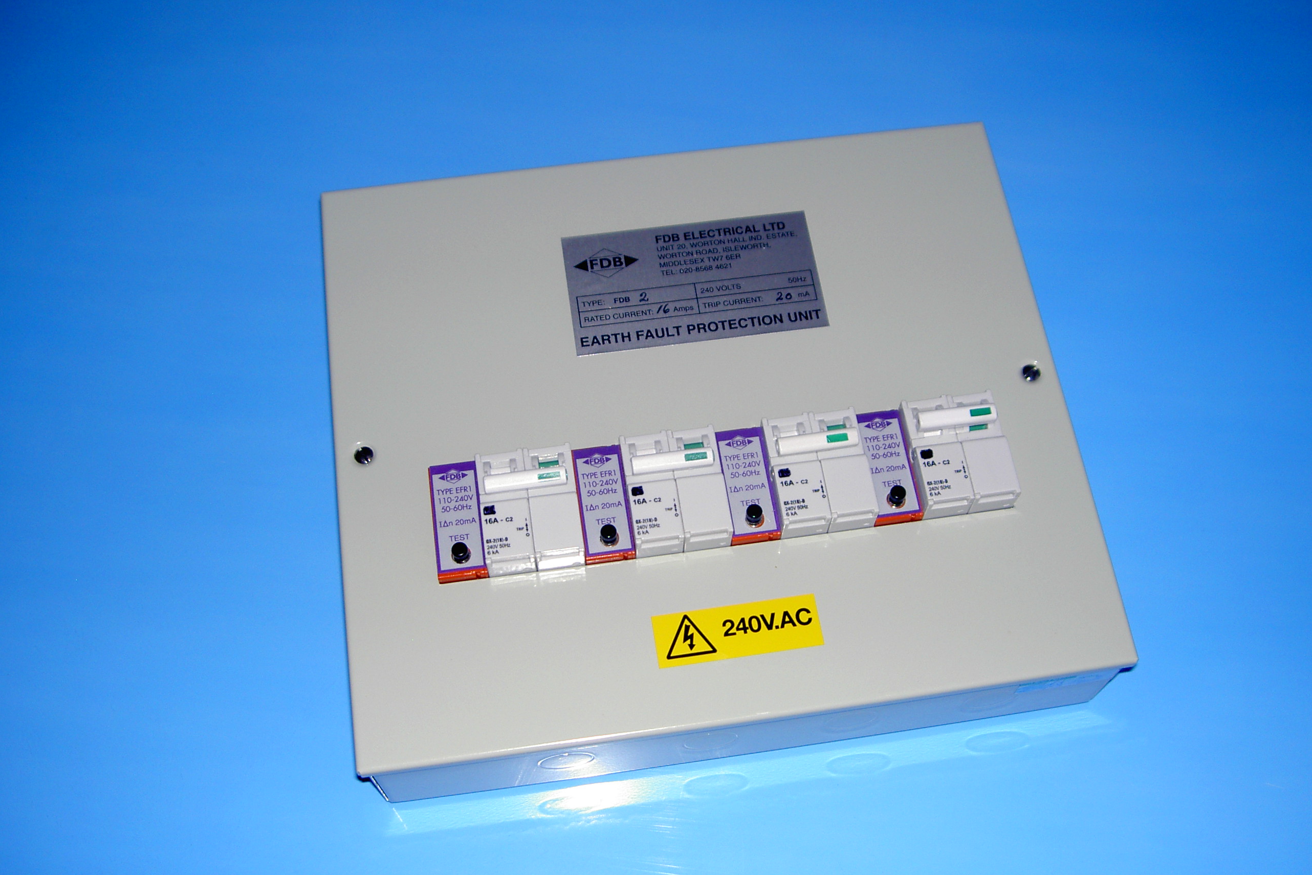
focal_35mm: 41
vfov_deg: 32.6
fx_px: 1494
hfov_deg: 47.4
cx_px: 651
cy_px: 460
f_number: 2.8
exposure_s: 1/60
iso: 100
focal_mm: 8
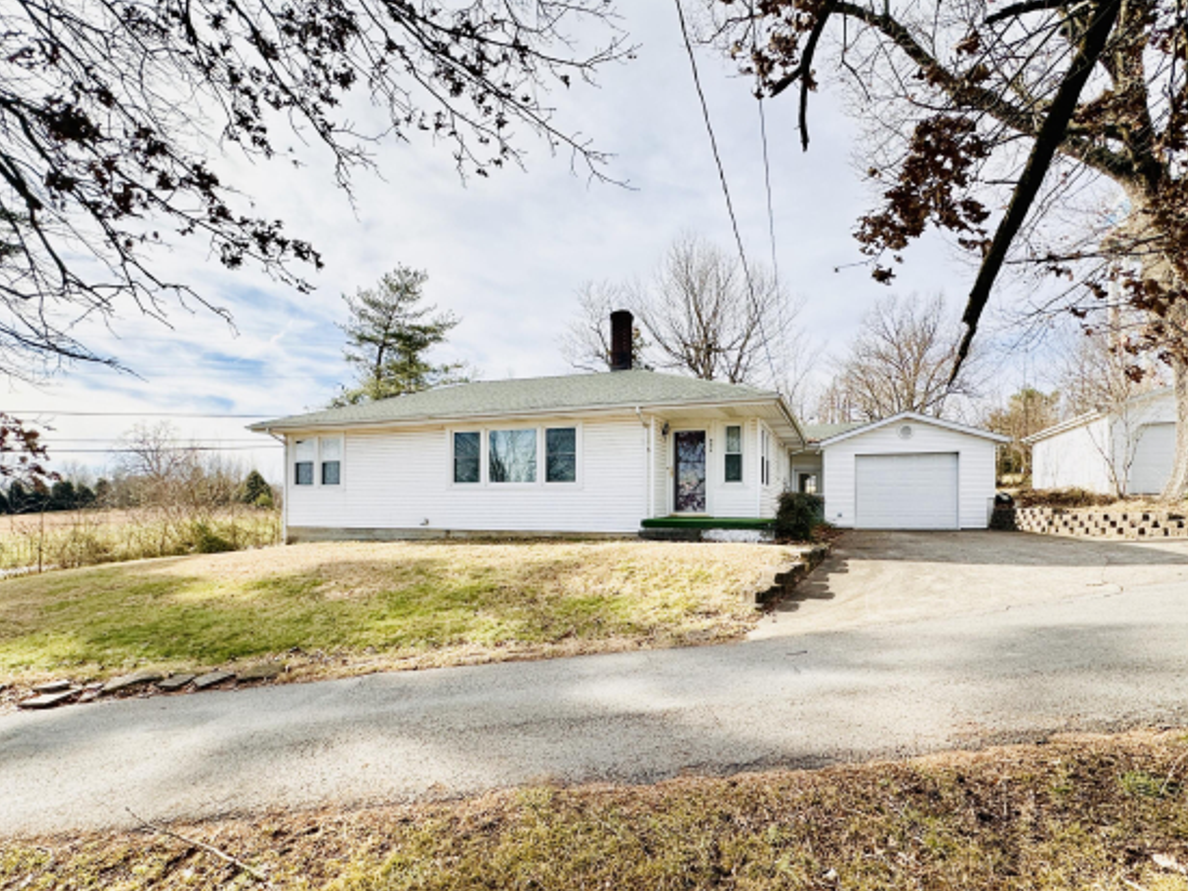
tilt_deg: +0.7
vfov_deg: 74.4
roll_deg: -0.9
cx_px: 637
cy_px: 504
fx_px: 584
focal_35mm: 17
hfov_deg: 90.9
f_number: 2.2
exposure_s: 1/1473
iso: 50
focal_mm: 2.22
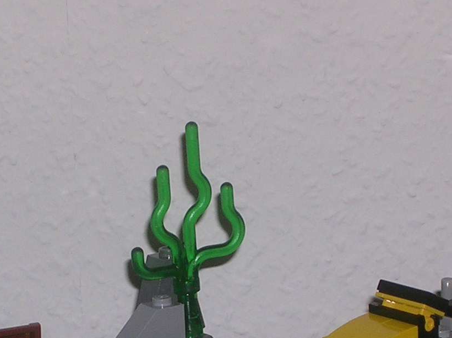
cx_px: 179
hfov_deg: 6.9
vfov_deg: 5.2
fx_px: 3746
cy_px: 315
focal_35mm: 287
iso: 50
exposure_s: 1/60.1
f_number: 4.9
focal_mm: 17.4
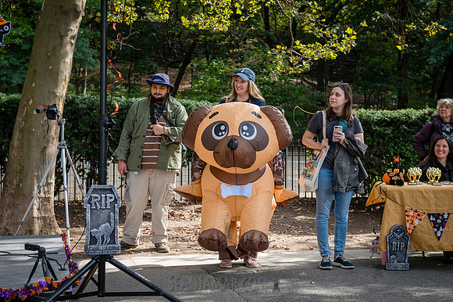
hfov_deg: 41.4
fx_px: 599
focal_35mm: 48
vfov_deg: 28.3
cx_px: 219
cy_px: 151
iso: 1000
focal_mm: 45
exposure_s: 1/1000
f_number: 4
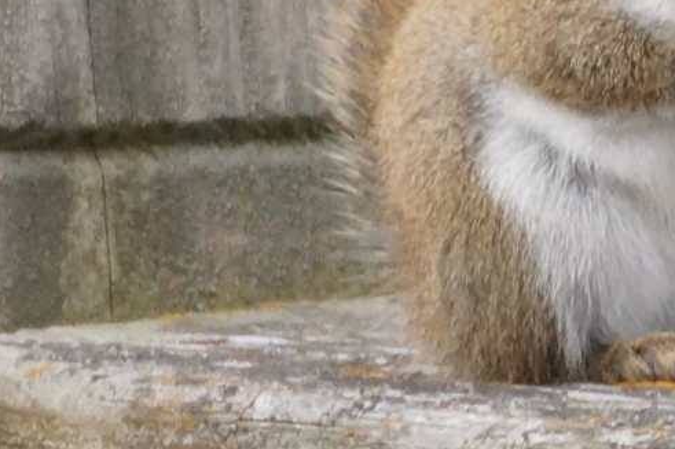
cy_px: 29
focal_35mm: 763
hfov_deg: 2.7
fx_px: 14301
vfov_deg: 1.8
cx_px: 617
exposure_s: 1/400
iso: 800
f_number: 6.3
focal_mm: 250
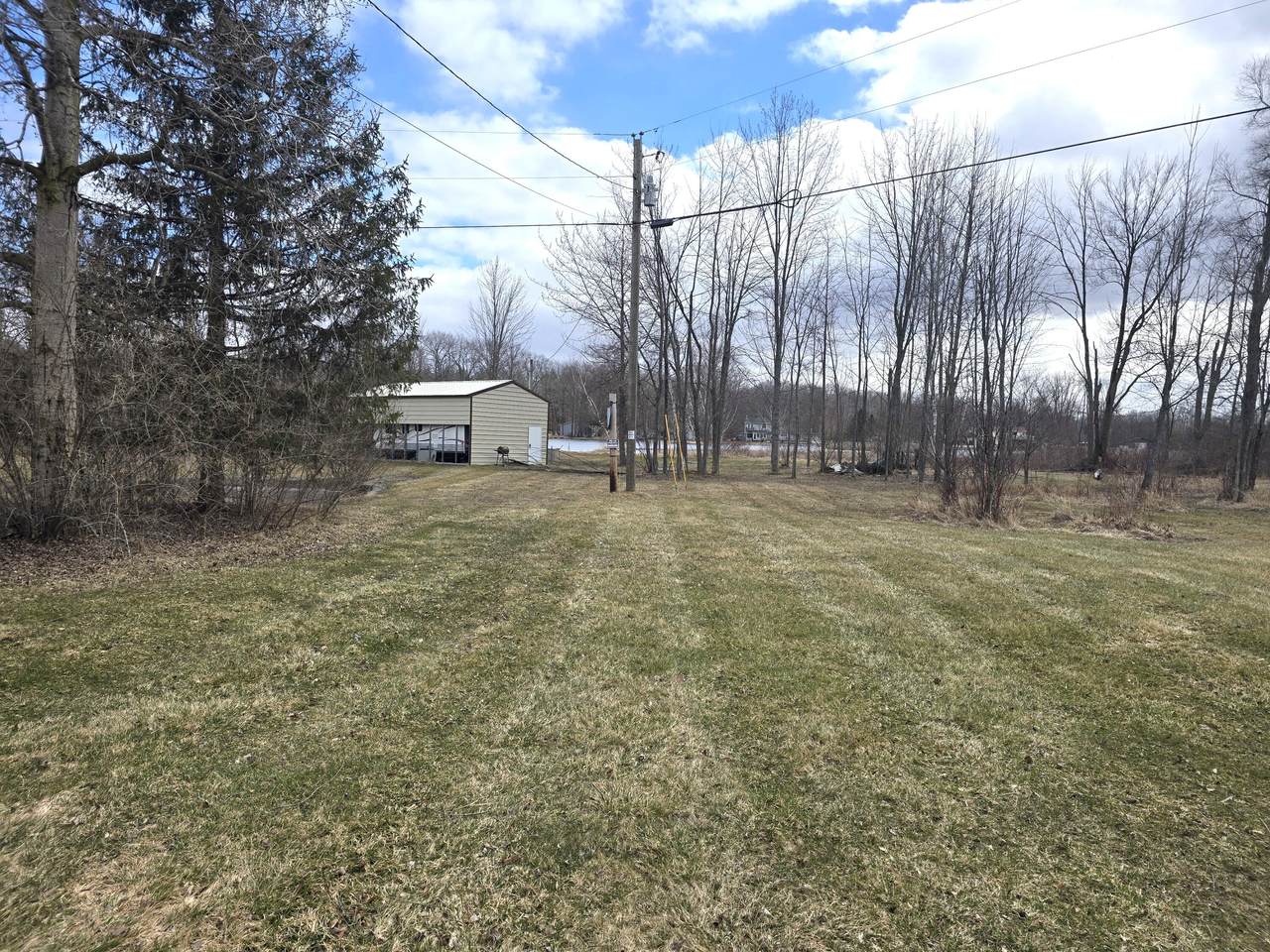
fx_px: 844
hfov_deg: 73.9
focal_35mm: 23
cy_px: 476
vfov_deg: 58.9
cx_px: 635
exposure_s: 1/883
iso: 12
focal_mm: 6.3
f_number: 1.7
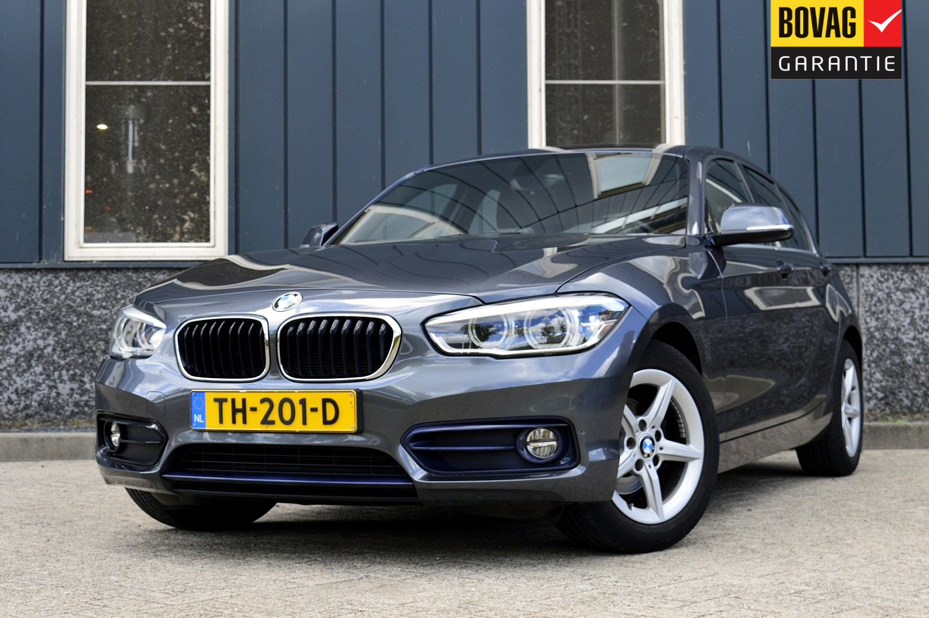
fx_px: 1470
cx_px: 464
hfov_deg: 35.1
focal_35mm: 57
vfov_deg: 23.7
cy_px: 309
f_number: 9
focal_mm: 38
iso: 400
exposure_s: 1/160
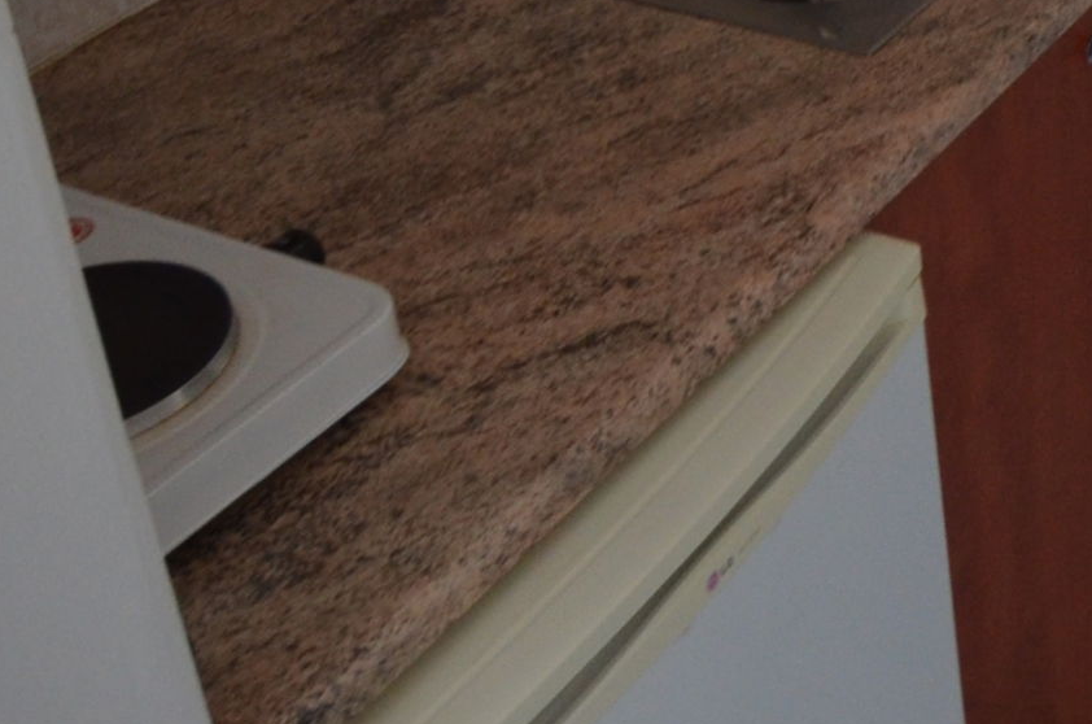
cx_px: 1458
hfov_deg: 22.7
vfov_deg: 16.0
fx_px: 2392
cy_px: -297
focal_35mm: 79
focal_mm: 12
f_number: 4
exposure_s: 1/60
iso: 560
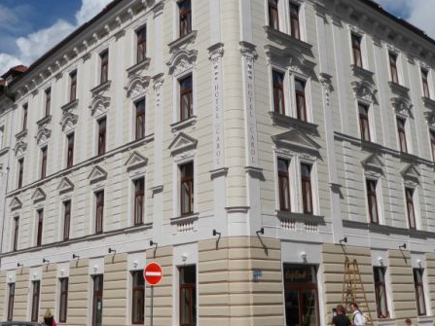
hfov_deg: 43.9
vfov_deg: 33.5
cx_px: 208
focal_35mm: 43
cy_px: 138
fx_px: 540
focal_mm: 4.3
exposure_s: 1/1600
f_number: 4.5
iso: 100
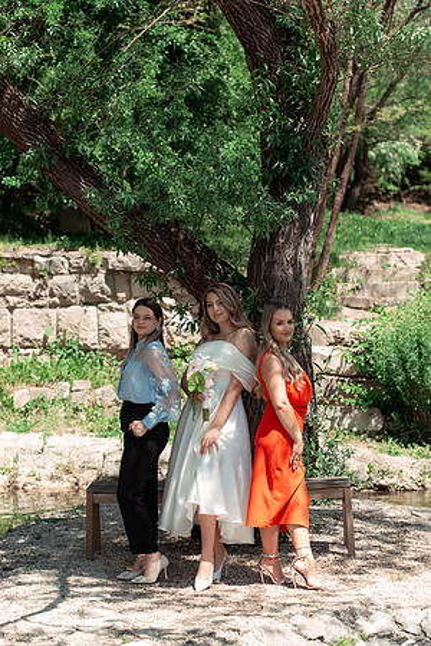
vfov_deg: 22.6
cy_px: 323
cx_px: 216
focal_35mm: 90
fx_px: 1616
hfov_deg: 15.2
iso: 200
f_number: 4.5
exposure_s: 1/400
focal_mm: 90
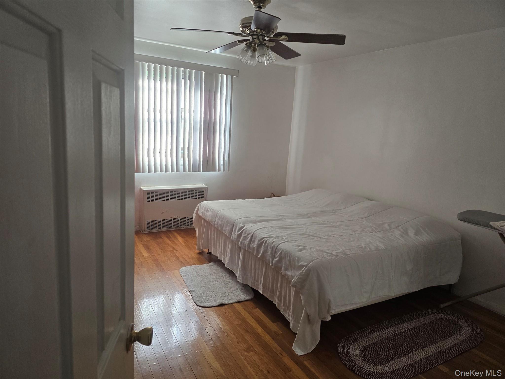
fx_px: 336
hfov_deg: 73.9
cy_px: 190
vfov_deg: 58.9
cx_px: 252
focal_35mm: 23
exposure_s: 1/180
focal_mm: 6.3
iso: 200
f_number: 1.7
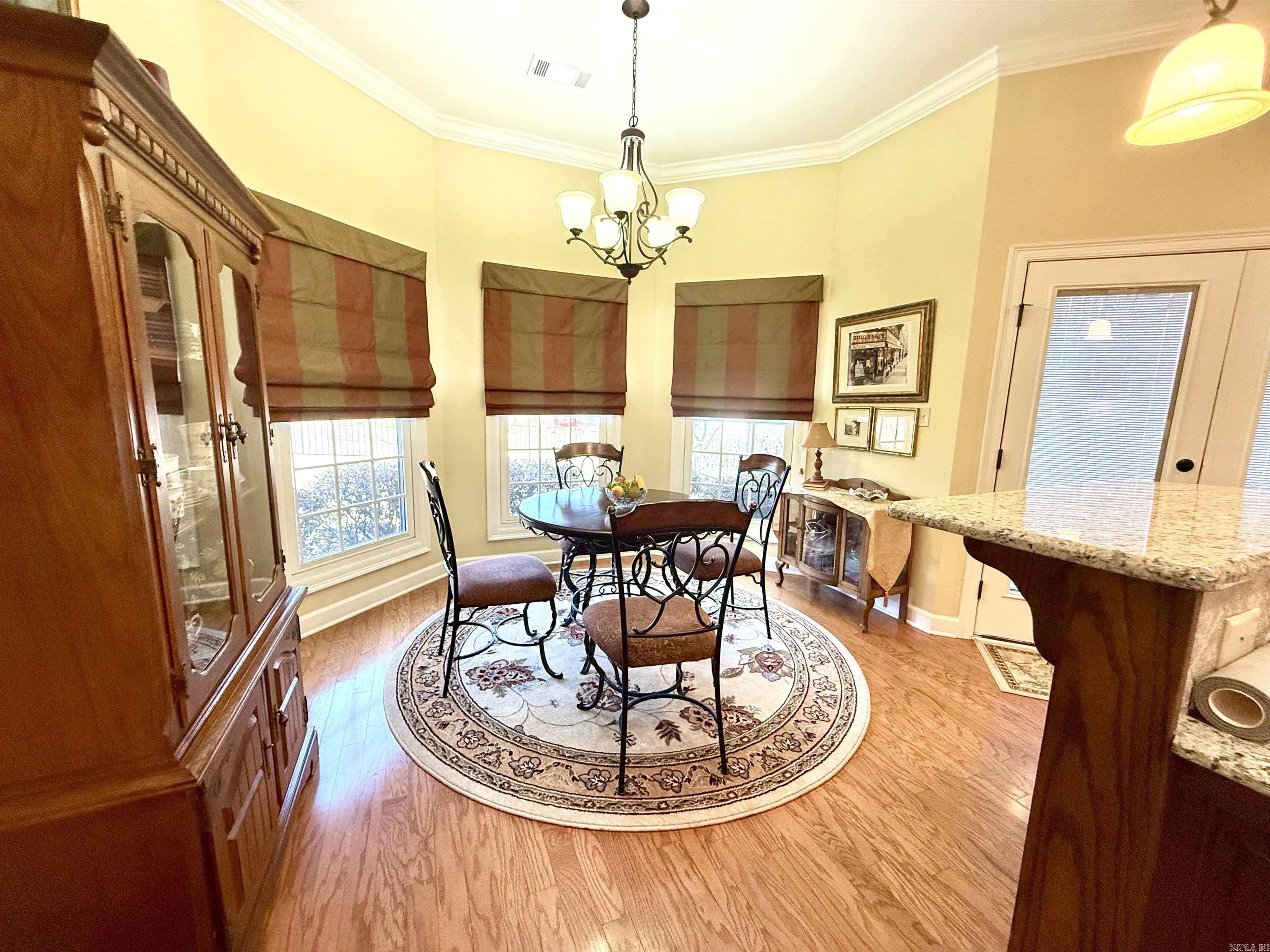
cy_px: 476
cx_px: 635
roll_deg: -1.3
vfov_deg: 85.7
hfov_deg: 102.1
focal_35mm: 14
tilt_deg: -8.4
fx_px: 514
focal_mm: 2.22
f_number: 2.2
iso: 320
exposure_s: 1/120
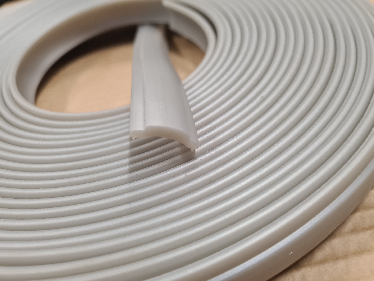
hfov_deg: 67.3
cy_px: 140
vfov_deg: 53.1
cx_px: 187
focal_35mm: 26
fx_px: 281
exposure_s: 1/50
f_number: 1.8
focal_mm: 5.4
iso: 250
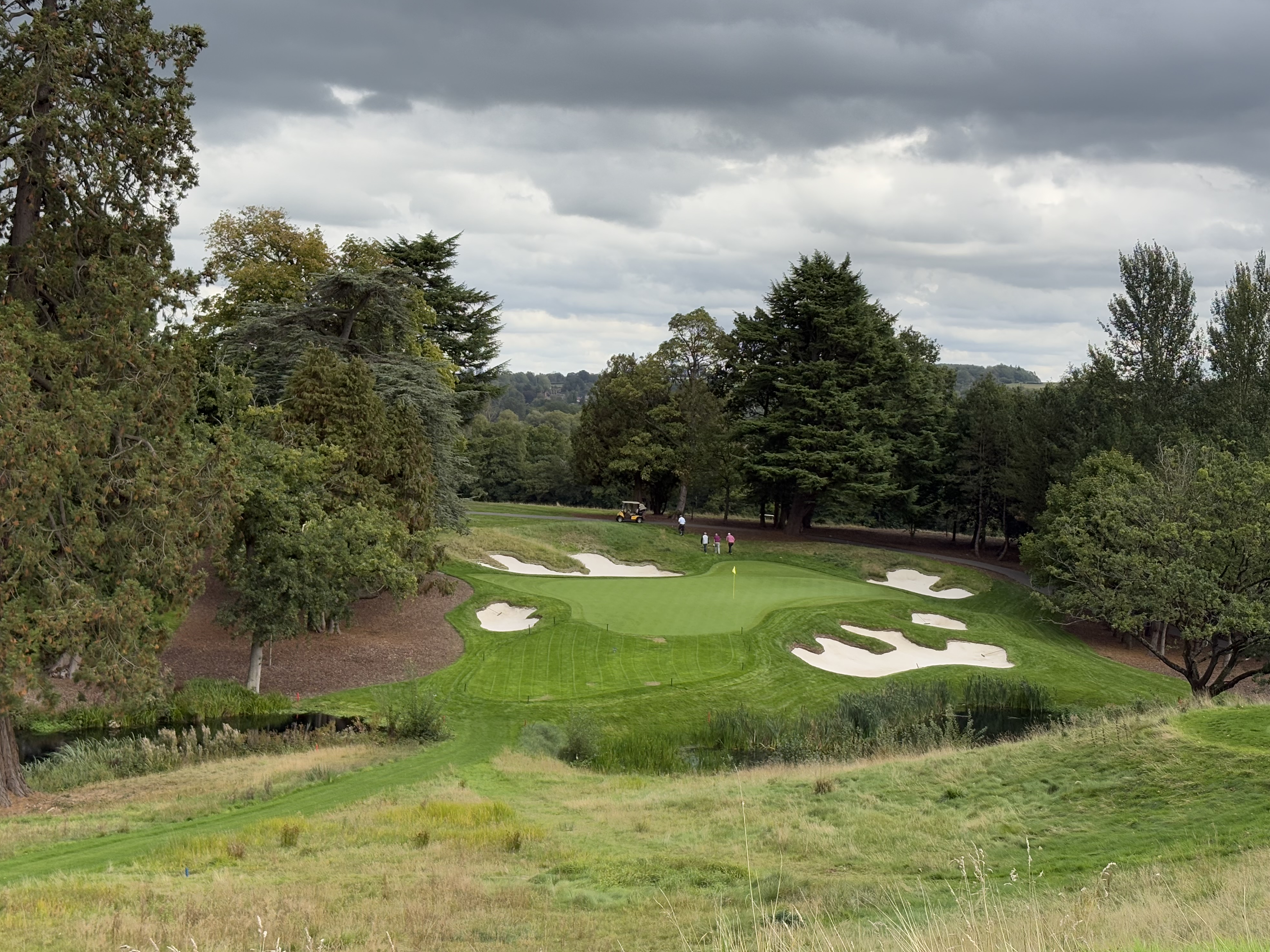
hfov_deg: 36.2
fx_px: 1944
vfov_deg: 27.5
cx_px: 628
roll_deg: -1.6
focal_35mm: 53
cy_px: 468
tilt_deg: -2.4
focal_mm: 5.96
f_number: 1.6
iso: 32
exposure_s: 1/1263
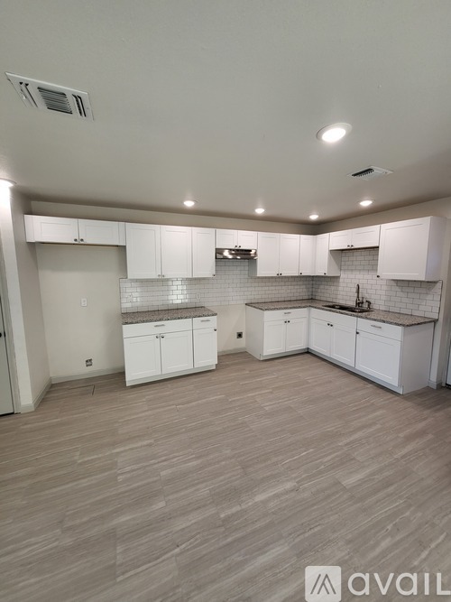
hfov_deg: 89.9
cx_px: 226
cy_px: 301
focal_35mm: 13
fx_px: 226
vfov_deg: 106.2
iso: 64
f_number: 2.2
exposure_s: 1/59
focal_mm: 1.74
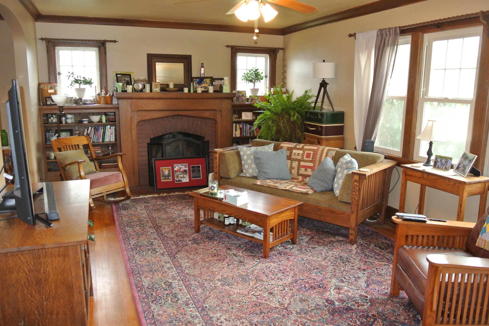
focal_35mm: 28
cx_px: 253
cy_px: 167
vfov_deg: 46.4
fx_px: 380
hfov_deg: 65.5
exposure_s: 1/60
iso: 640
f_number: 3.5
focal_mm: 10
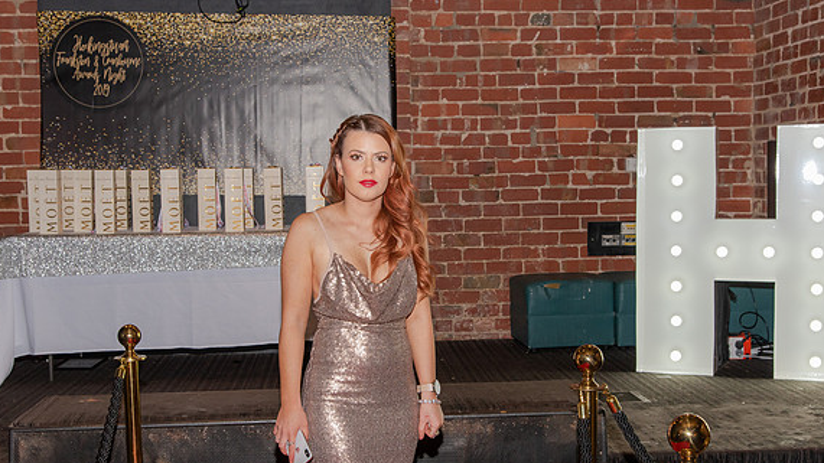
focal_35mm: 49
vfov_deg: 24.4
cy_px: 244
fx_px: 1070
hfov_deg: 42.1
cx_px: 408
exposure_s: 1/80
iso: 1600
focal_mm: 46
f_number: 8
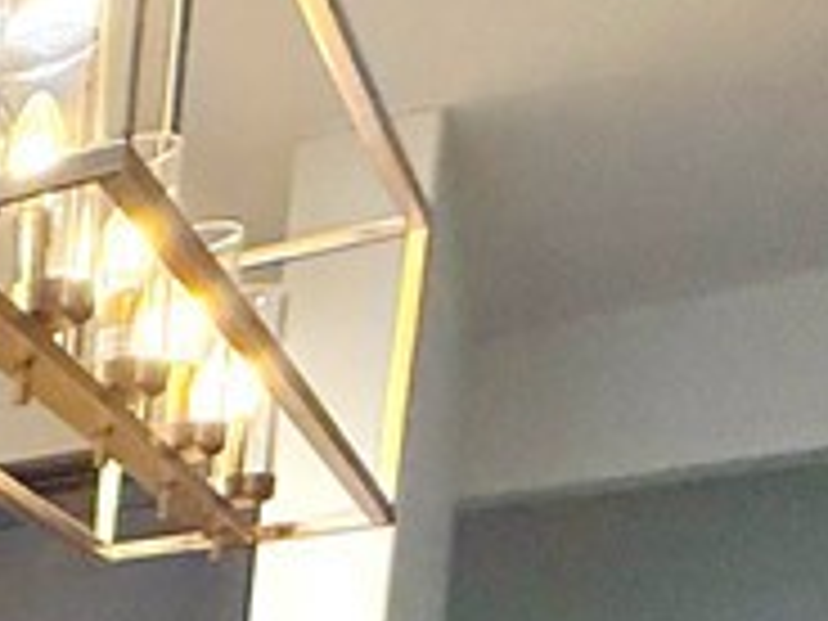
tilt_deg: -7.0
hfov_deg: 13.3
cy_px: 1215
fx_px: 1866
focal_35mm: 78
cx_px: -1377
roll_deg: +1.0
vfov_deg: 15.4
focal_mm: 2.22
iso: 200
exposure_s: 1/60
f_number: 2.2
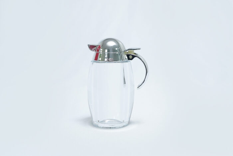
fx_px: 337
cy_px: 78
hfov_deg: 38.2
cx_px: 116
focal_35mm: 52
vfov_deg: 26.0
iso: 2500
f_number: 9
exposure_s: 1/160
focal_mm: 35
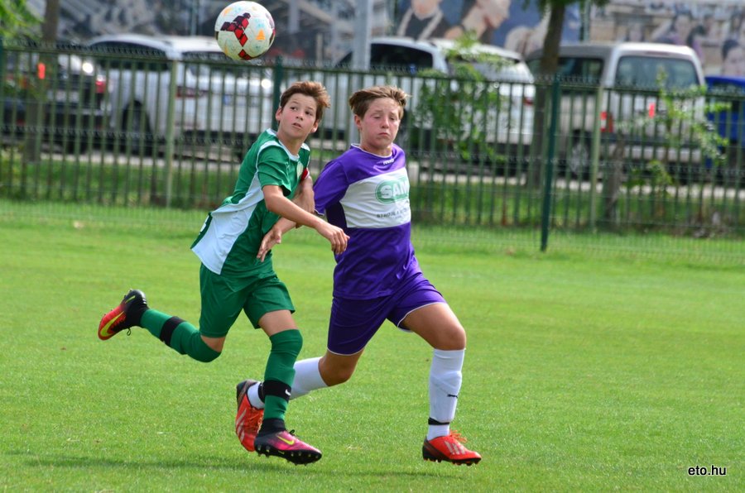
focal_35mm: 450
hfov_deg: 4.6
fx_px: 9293
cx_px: 372
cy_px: 246
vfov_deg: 3.0
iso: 2500
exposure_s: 1/4000
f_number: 8
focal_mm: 300
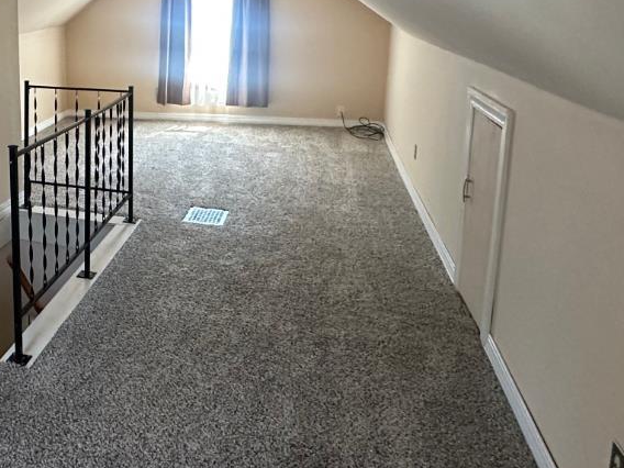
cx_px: 33
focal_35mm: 37
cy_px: 129
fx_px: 667
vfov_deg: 37.9
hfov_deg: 44.4
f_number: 2.2
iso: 400
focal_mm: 2.22
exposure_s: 1/60
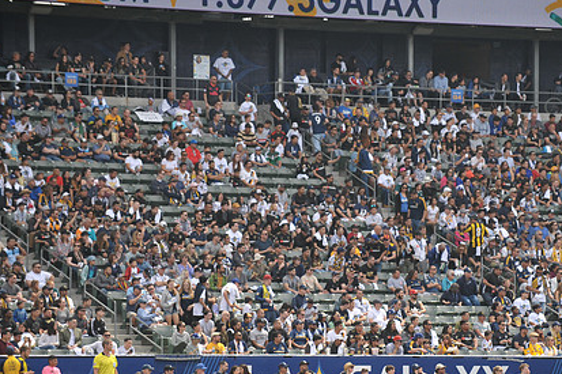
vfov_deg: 5.1
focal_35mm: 267
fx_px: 4166
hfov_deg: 7.7
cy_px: 227
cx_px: 344
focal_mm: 190
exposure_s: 1/2500
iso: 320
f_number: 3.5
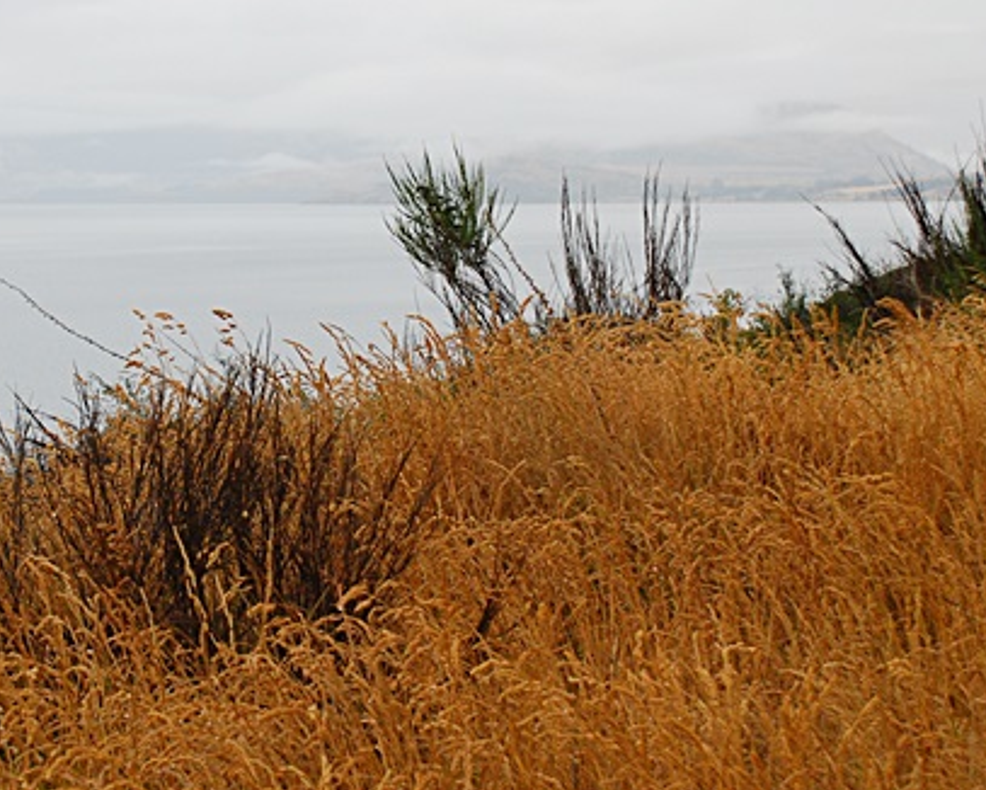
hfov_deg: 19.6
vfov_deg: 15.9
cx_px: 233
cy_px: 395
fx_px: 2830
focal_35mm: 97
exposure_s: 1/250
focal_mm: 35
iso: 400
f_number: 6.3
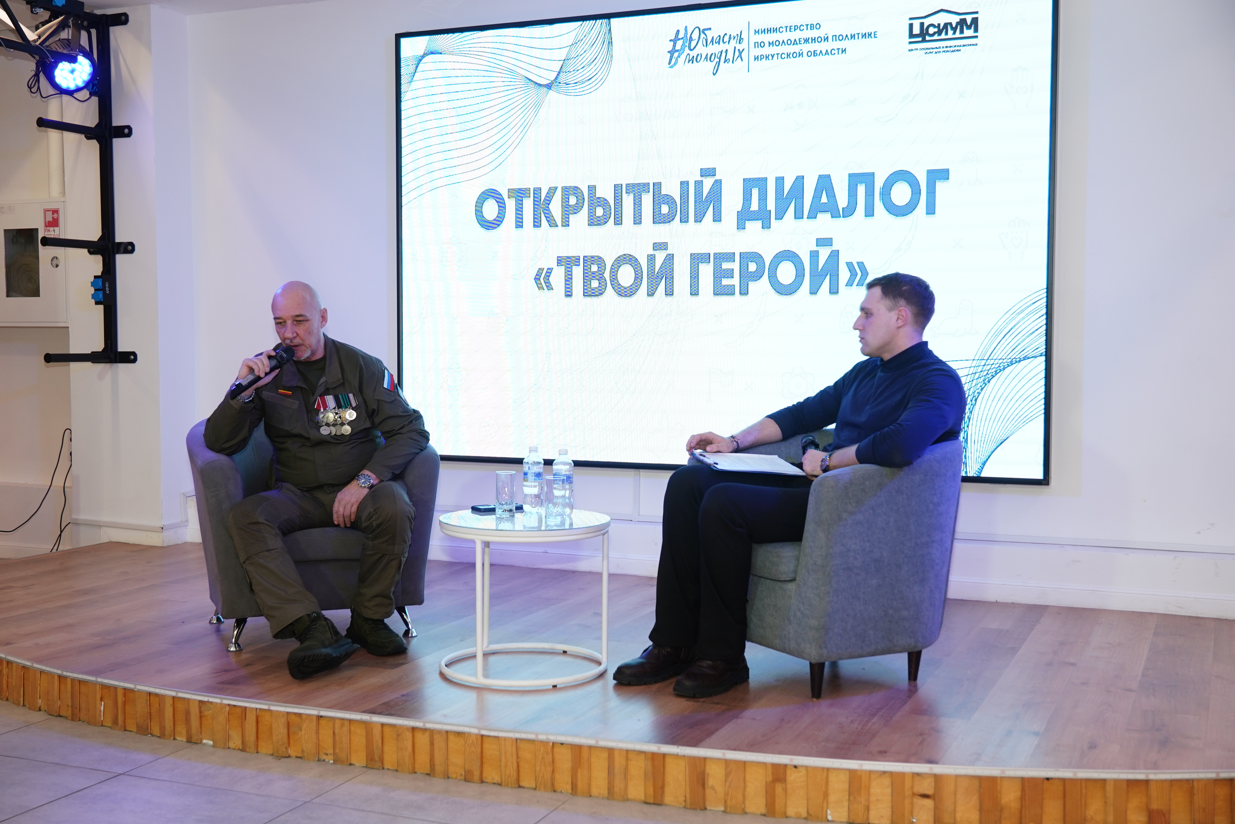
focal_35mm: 39
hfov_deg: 49.5
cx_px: 618
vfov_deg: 34.2
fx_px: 1338
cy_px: 412
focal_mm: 26
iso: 400
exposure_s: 1/200
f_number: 3.2
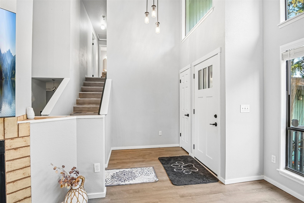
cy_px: 102
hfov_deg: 90.0
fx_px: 152
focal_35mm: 18
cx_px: 152
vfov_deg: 67.4
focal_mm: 18
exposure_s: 1/20
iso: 400
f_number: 8
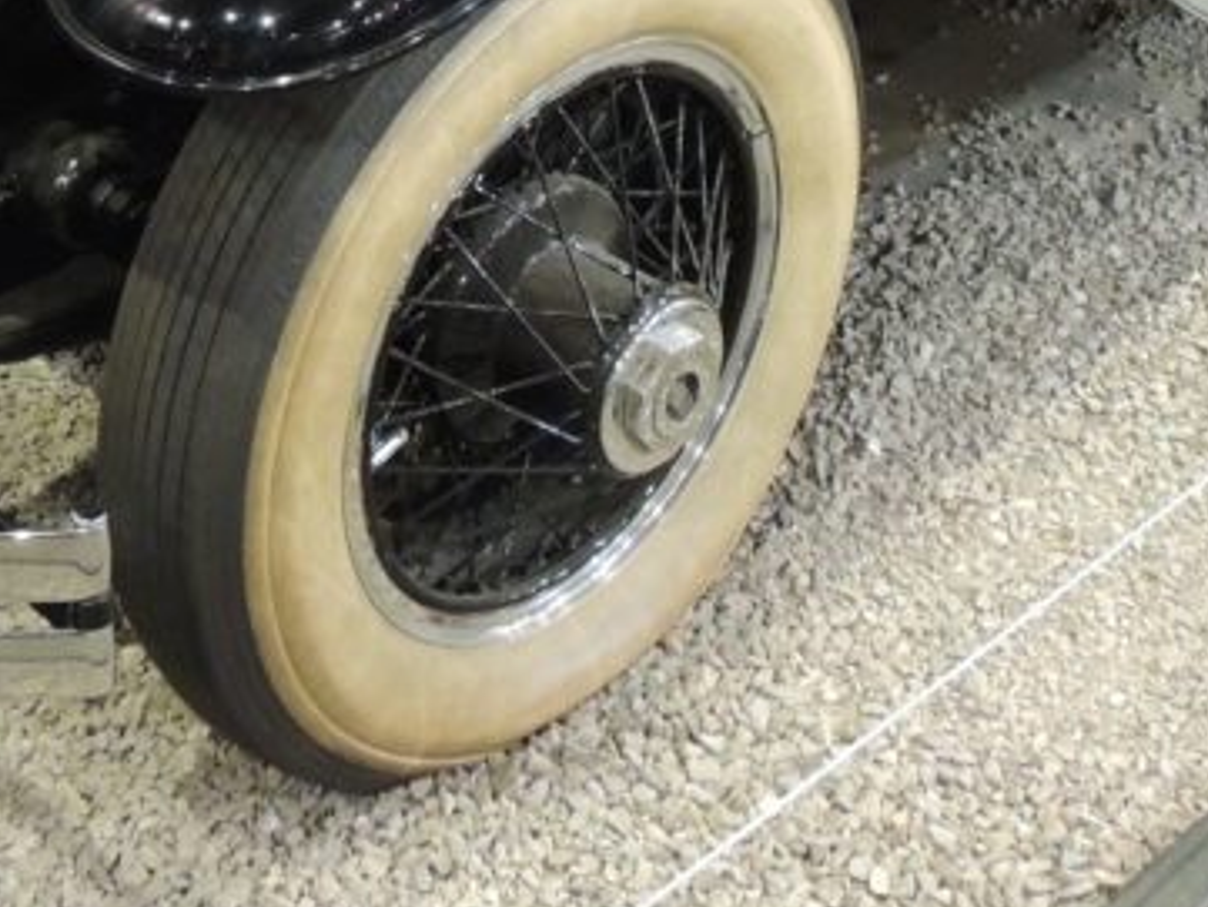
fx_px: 2374
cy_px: -361
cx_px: 532
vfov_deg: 19.5
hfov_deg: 28.5
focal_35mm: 68
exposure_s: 1/5
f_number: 3
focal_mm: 4.3
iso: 800
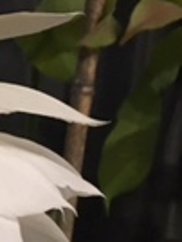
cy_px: 204
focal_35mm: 138
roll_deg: -6.6
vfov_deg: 14.2
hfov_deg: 9.4
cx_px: -285
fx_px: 964
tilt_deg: -3.1
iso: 400
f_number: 2.2
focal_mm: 4.15
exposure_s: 1/17
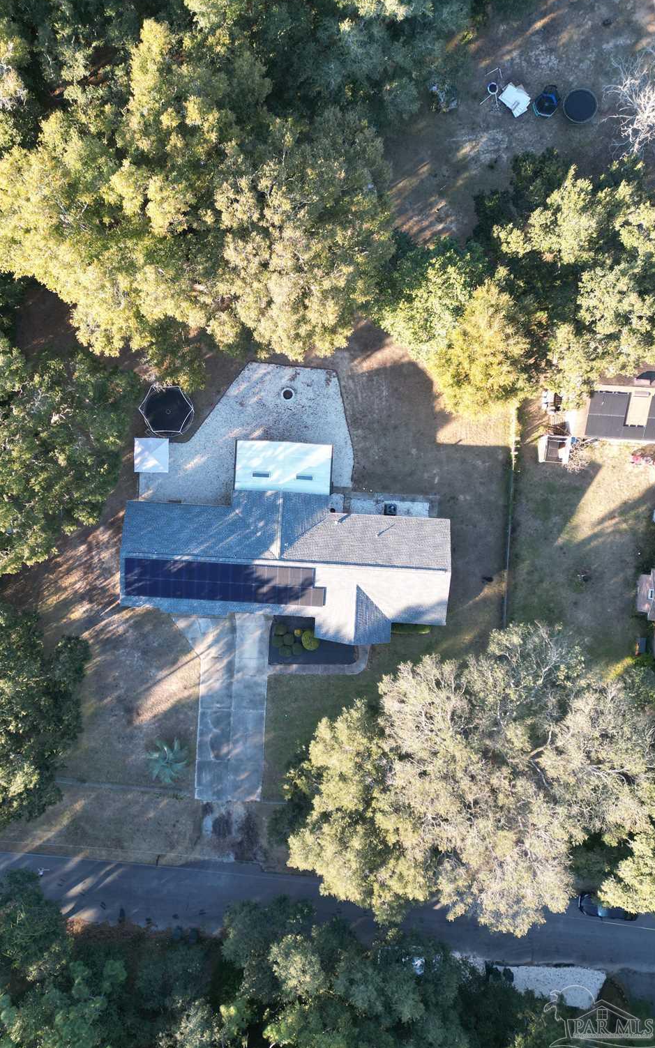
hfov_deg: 47.4
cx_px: 267
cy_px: 526
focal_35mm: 26
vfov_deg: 70.4
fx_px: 743
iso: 200
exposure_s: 1/320
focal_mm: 6.72
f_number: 1.7
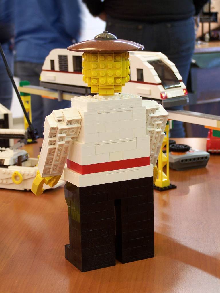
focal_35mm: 75
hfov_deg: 19.6
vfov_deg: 26.0
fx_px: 636
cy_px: 146
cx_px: 110
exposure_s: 1/3
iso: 80
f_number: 3.2
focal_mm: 12.4
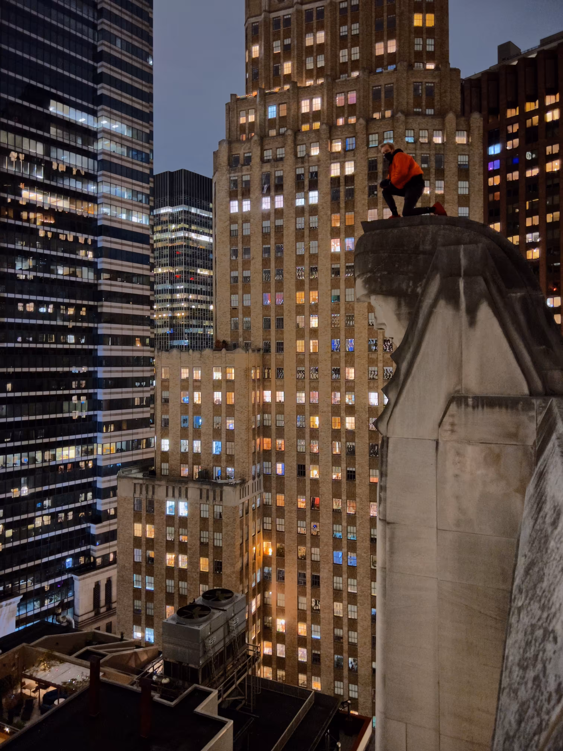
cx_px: 282
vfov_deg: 67.3
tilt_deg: -0.3
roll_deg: +0.3
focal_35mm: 26
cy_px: 376
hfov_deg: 53.1
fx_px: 564
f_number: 1.5
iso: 1250
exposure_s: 1/9
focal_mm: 5.7
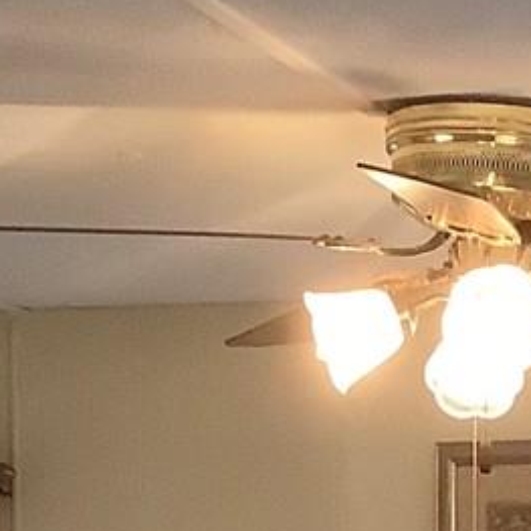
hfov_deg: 10.4
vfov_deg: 9.6
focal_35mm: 167
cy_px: 1157
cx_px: 464
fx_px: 2898
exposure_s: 1/60
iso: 200
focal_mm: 3.3
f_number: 2.4
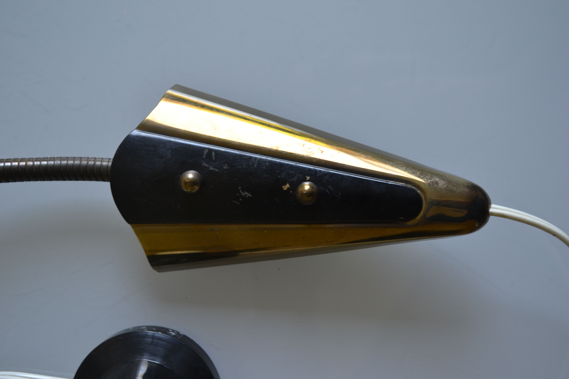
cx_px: 284
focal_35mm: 54
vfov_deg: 25.1
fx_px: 853
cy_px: 190
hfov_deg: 36.9
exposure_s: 1/30
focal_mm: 36
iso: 400
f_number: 5
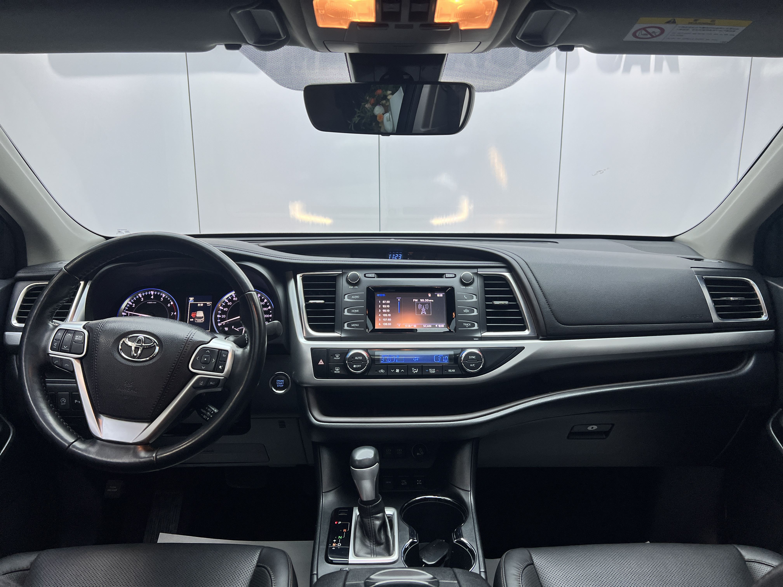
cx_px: 392
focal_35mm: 26
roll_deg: -0.3
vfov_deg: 53.1
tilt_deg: -13.6
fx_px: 588
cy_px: 294
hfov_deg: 67.3
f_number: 1.5
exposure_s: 1/121
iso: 64
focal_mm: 5.7
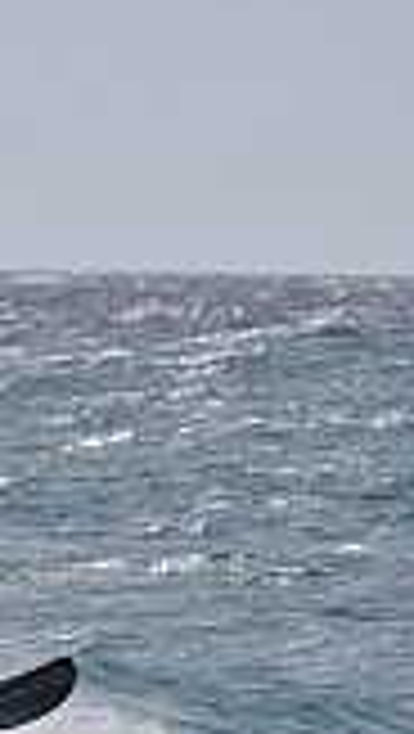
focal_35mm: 788
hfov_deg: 1.5
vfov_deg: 2.7
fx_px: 15339
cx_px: 252
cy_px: 563
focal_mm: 160
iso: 200
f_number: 4.8
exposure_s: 1/3200
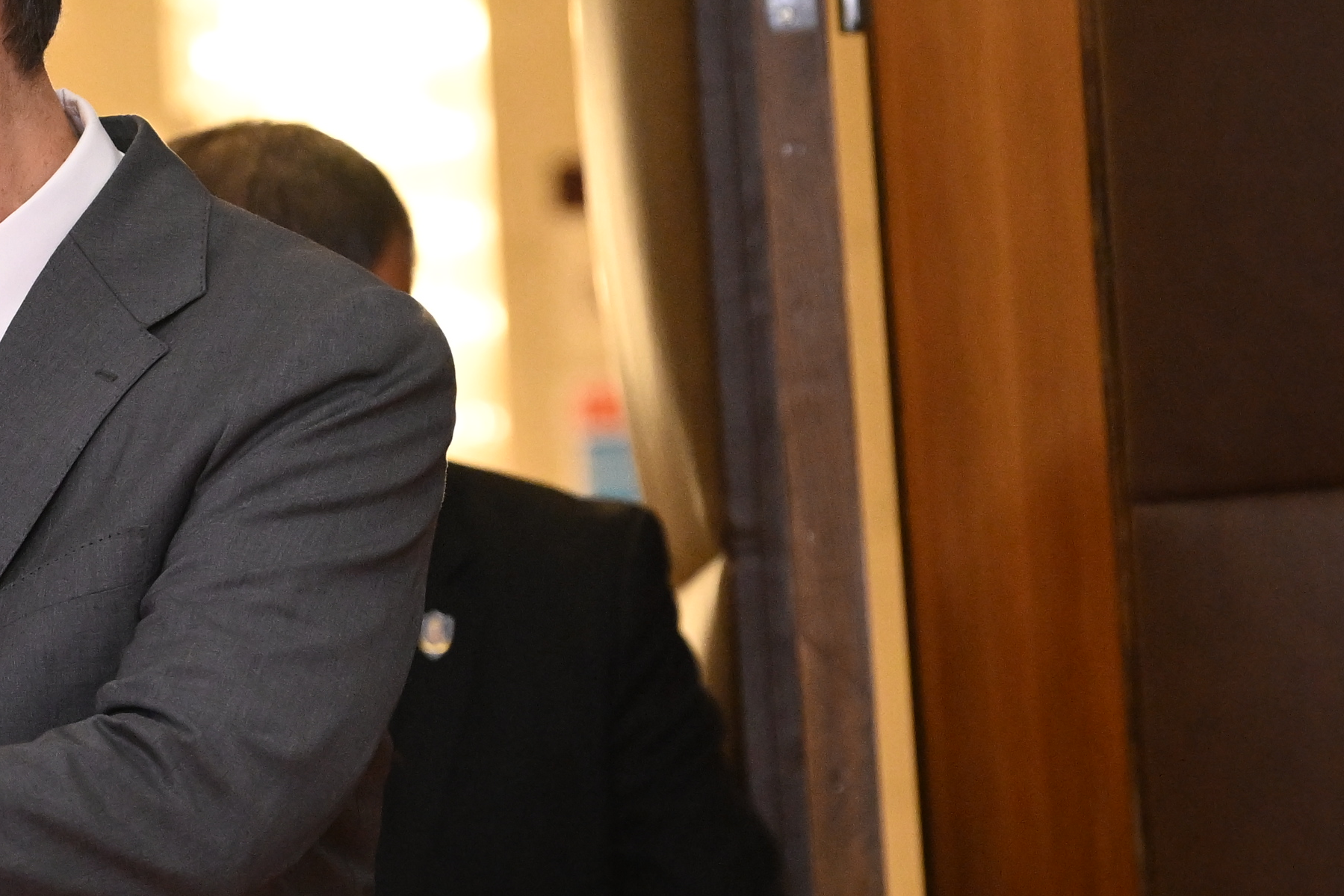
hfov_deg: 3.6
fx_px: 21202
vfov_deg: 2.4
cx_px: -431
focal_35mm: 568
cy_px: 1020
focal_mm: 165
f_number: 4
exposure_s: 1/400
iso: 3200
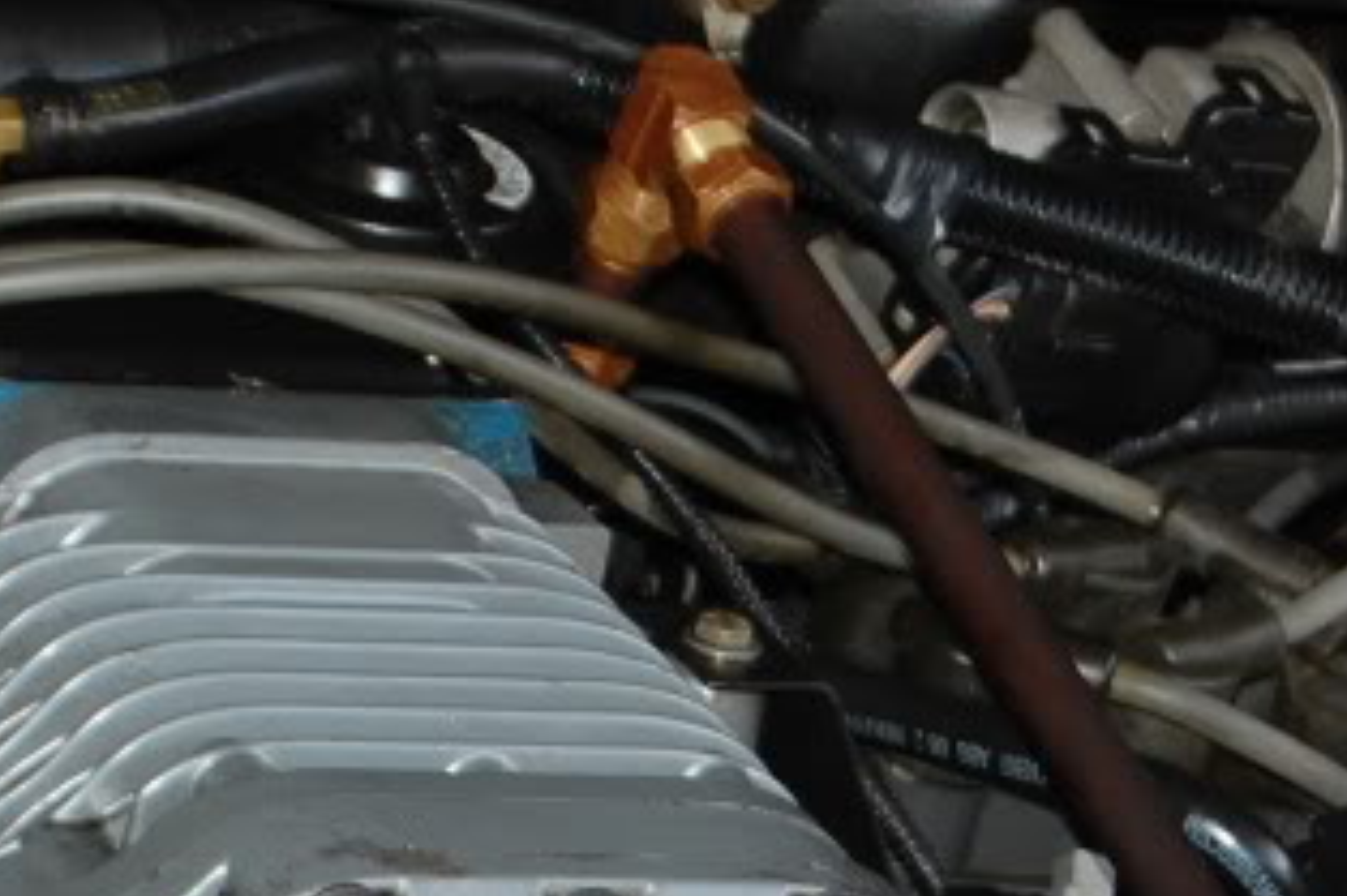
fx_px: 10045
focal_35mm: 269
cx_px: 706
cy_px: 1209
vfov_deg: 5.1
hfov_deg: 7.7
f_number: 5.6
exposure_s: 1/125
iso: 280
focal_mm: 55
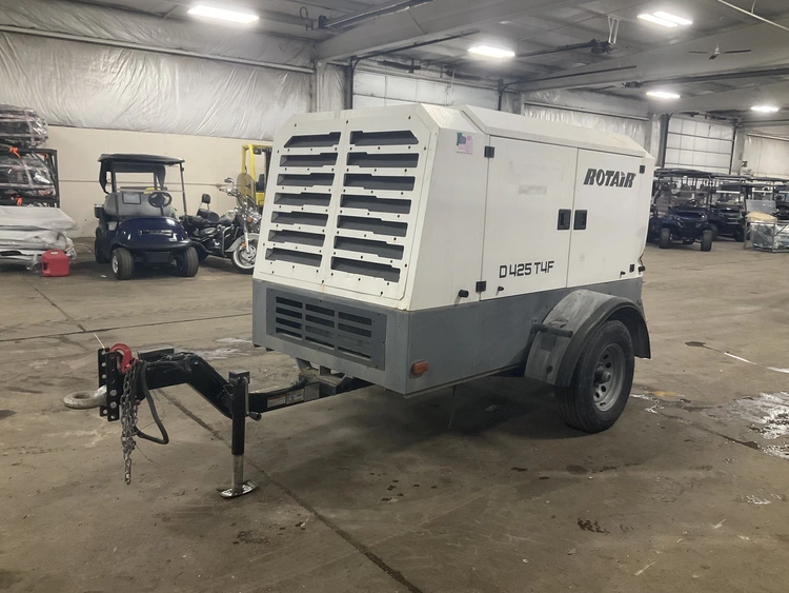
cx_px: 394
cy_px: 296
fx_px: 661
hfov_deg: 61.6
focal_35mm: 29
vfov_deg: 48.3
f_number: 1.8
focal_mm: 3
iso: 160
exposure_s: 1/60
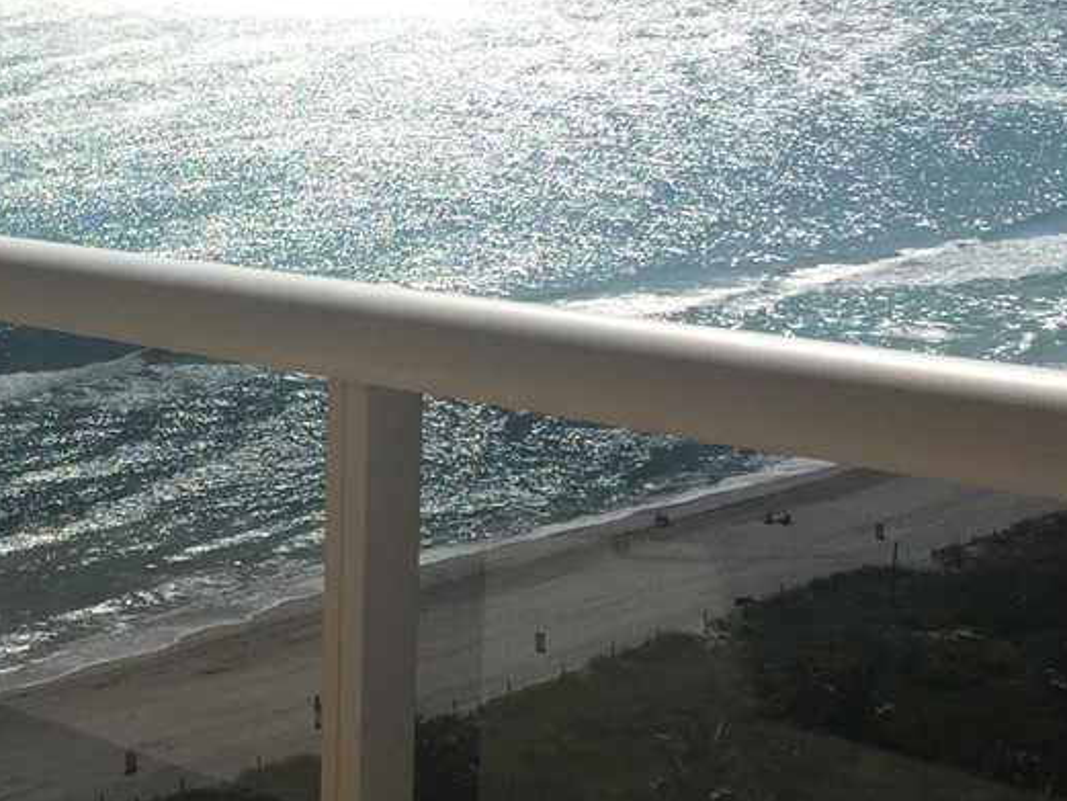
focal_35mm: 89
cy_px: 658
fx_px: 2744
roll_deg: +1.0
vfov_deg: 16.5
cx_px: 10
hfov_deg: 21.3
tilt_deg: -14.7
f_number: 2.2
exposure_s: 1/3968
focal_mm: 4.15
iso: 32
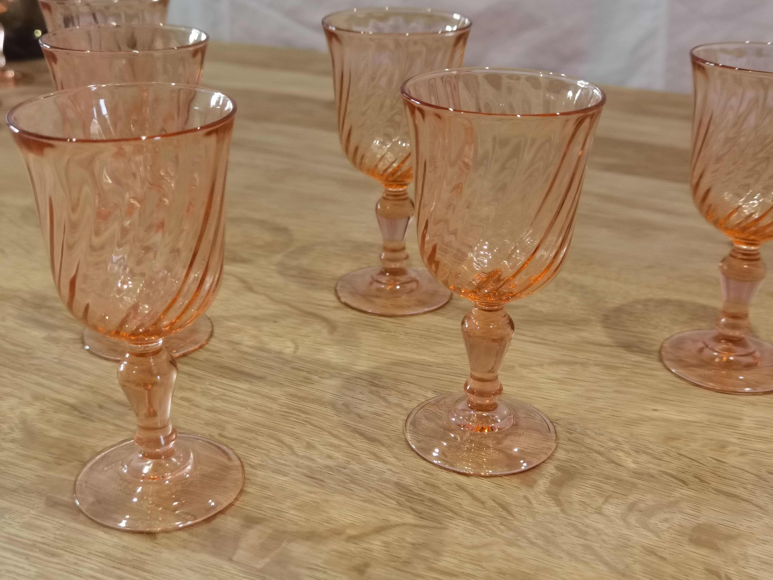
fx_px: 960
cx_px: 386
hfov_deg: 43.9
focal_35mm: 43
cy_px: 290
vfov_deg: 33.6
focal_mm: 6.71
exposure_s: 1/100
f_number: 1.9
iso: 160
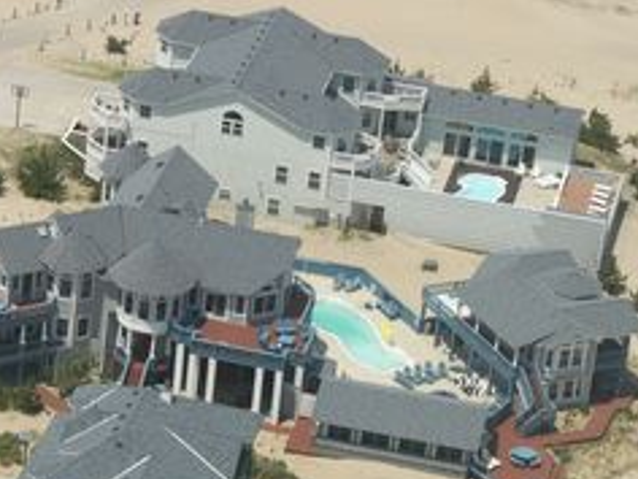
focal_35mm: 201
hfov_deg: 9.8
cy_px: 327
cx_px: 273
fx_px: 3705
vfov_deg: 7.4
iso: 64
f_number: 6.3
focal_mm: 32.7
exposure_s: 1/640
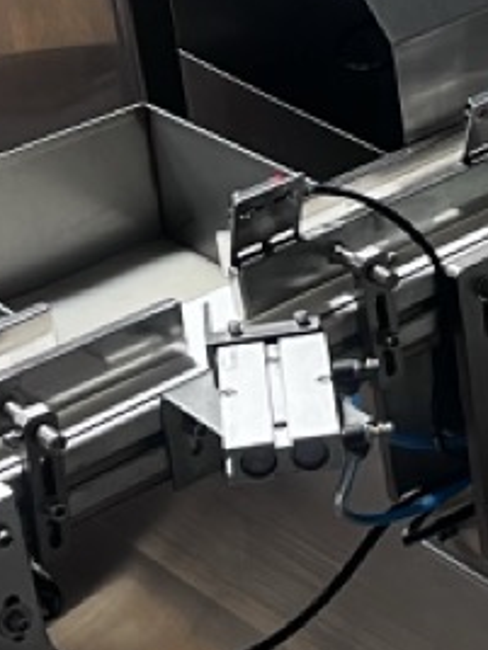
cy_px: 162
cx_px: 469
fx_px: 2331
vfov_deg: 15.8
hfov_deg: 11.8
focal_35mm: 124
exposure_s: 1/60
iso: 125
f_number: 1.5
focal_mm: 5.7
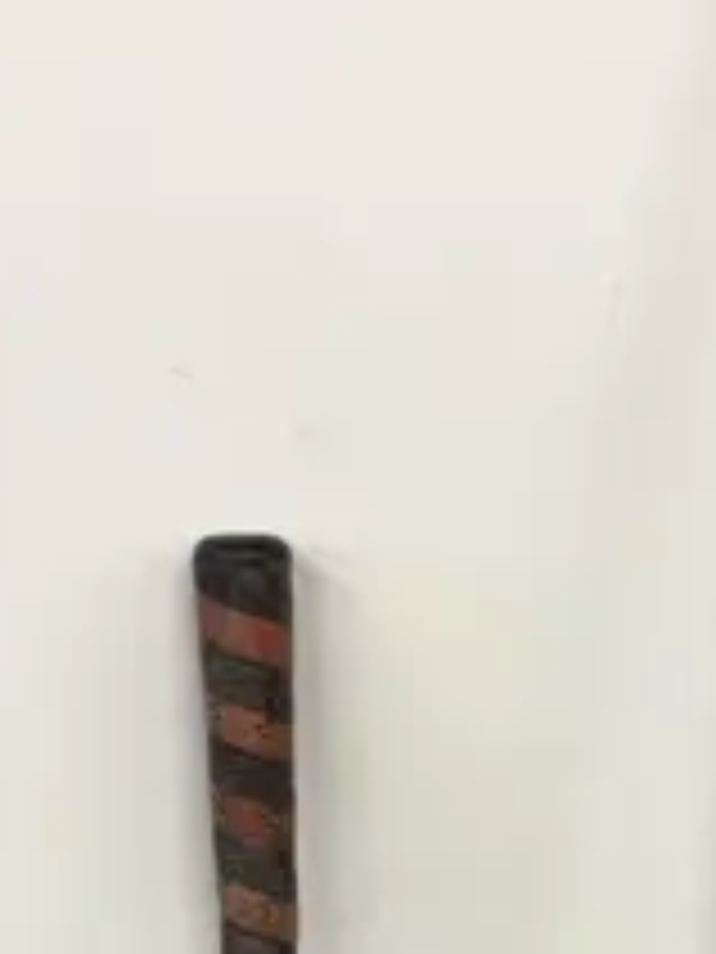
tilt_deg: -27.7
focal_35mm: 140
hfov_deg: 10.6
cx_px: 585
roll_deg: -1.6
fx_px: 3861
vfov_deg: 12.5
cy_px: 1858
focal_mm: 4.15
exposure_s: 1/17
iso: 32
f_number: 2.2
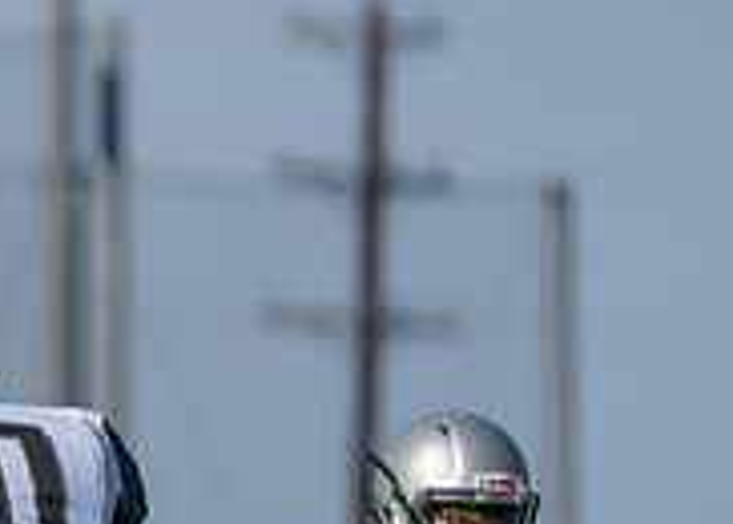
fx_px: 22879
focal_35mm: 1099
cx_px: -986
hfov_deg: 1.8
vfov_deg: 1.3
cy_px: 792
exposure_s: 1/2500
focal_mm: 200
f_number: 2.8
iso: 100
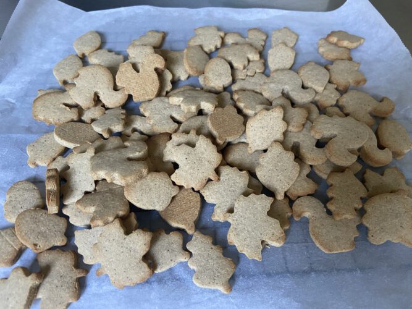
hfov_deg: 67.3
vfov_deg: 53.0
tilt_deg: -54.6
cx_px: 206
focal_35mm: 26
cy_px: 154
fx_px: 309
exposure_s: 1/59
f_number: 1.8
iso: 500
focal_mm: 4.25
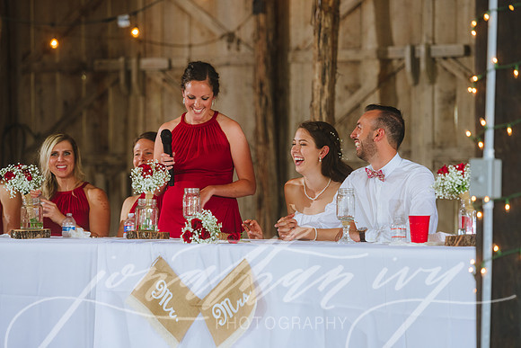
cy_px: 174
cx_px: 260
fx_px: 2316
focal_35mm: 160
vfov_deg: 8.6
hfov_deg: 12.8
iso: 500
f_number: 2.8
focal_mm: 160
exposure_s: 1/100
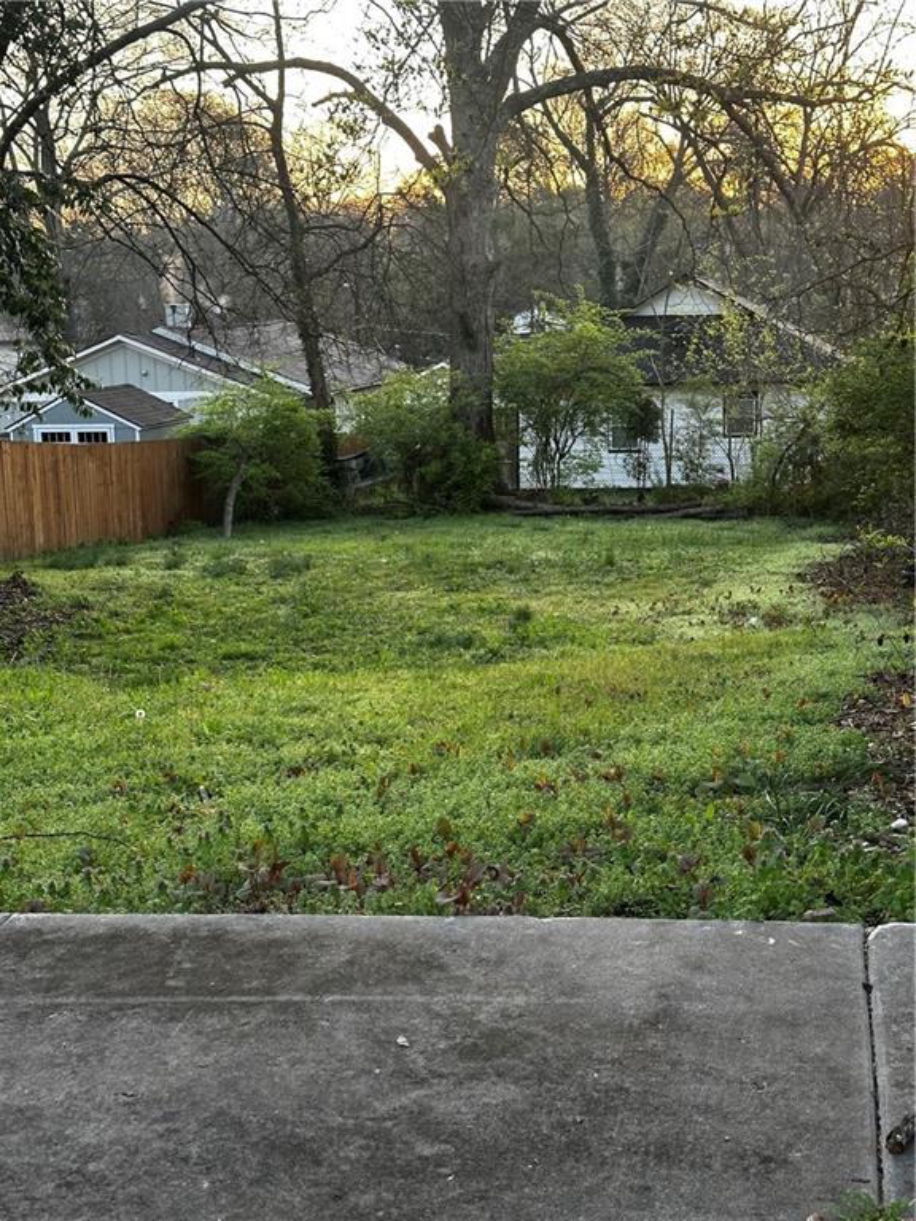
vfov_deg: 39.7
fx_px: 1694
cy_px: 610
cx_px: 458
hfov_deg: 30.3
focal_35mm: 48
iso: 80
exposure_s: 1/85
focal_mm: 6.86
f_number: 1.78
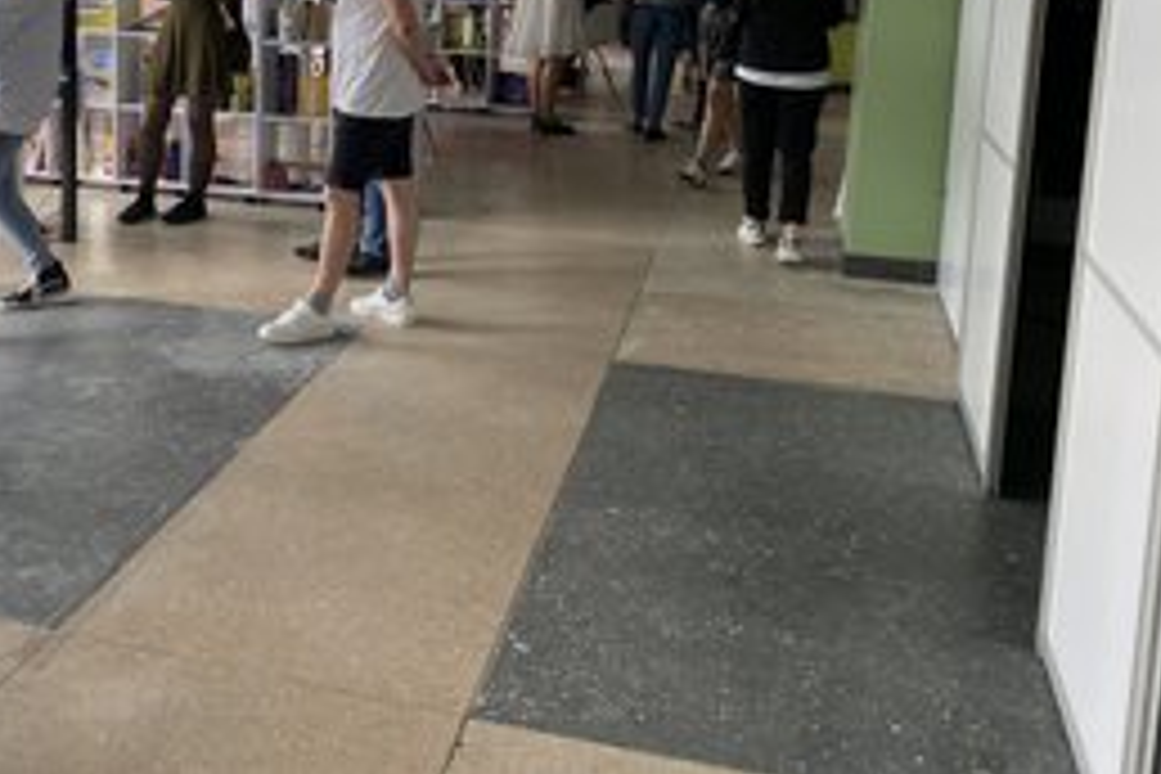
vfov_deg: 30.7
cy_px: 104
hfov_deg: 45.4
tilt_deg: -8.9
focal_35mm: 42
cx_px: 346
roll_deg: -1.3
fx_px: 1354
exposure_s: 1/121
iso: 50
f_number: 1.8
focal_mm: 4.25
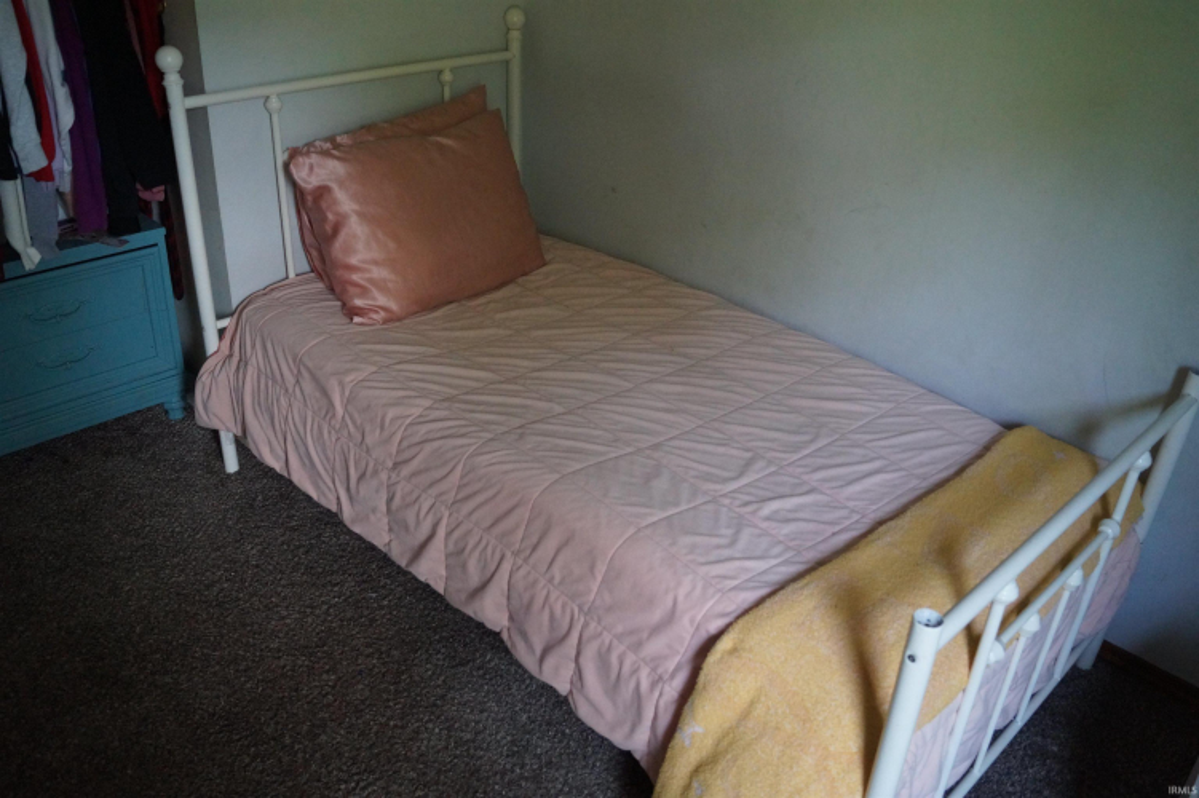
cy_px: 399
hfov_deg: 62.0
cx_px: 600
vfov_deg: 43.6
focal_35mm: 30
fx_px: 999
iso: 2000
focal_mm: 20
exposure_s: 1/160
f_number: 3.5
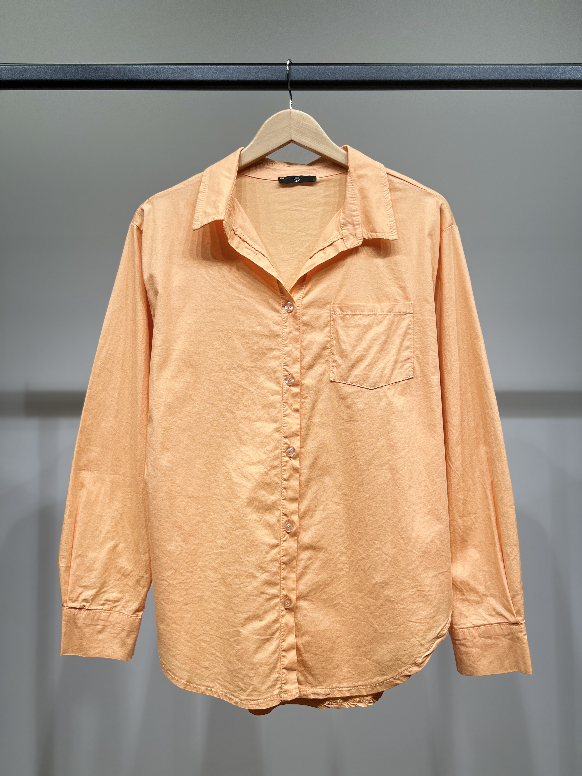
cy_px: 388
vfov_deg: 67.3
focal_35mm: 26
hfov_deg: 53.1
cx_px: 291
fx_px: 583
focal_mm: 5.7
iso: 50
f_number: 1.5
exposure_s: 1/1079
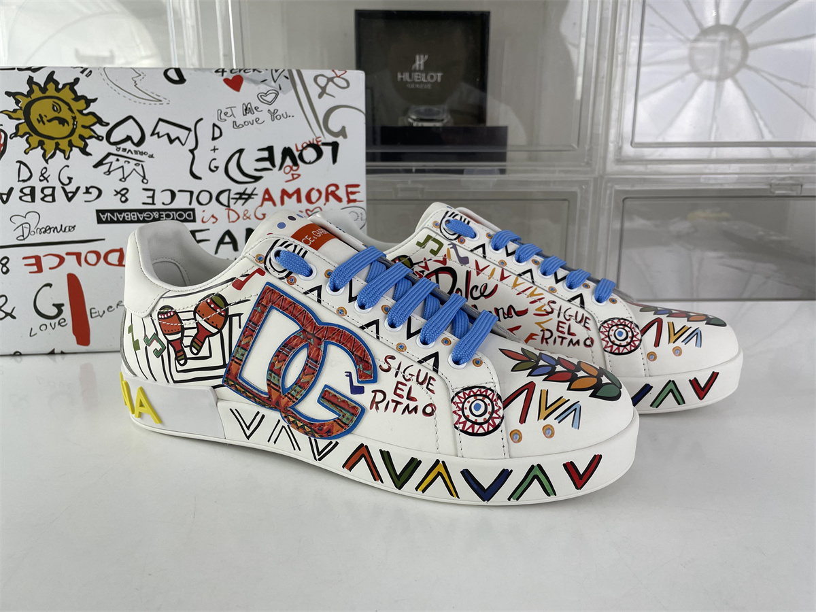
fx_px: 613
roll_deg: +0.4
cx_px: 408
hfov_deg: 67.3
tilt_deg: -14.9
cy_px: 306
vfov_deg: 53.1
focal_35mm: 26
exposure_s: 1/317
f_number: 1.6
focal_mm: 4.2
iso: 32
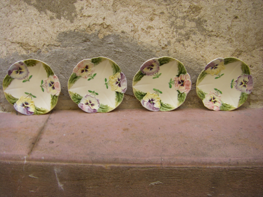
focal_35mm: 38
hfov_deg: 49.0
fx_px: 289
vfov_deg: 37.7
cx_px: 132
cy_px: 98
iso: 64
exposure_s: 1/80
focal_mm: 6.3
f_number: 3.5
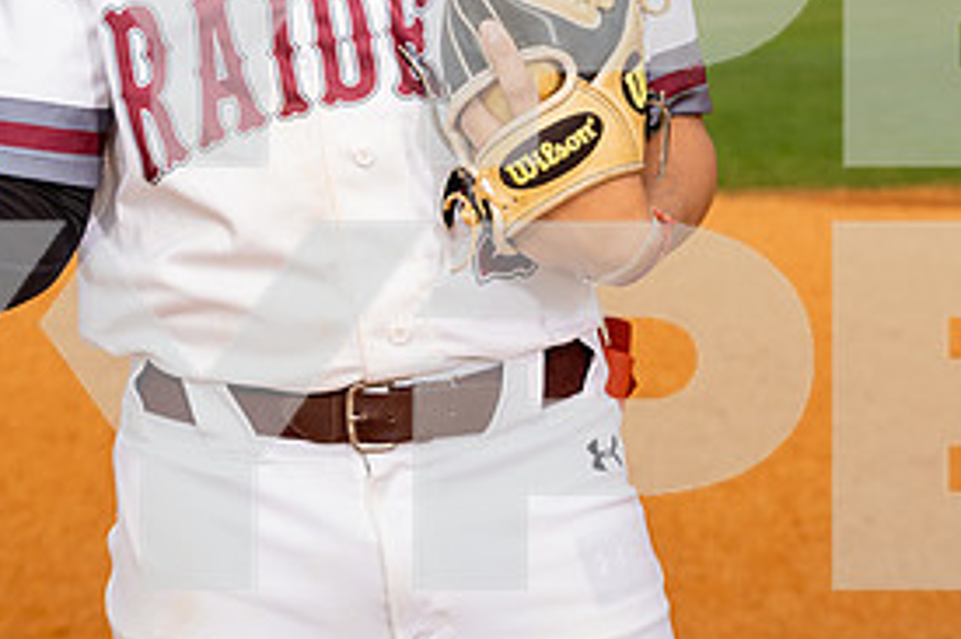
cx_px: 356
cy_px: -16
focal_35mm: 112
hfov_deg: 18.2
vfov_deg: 12.1
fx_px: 2988
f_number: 4.5
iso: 100
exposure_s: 1/640
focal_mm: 53
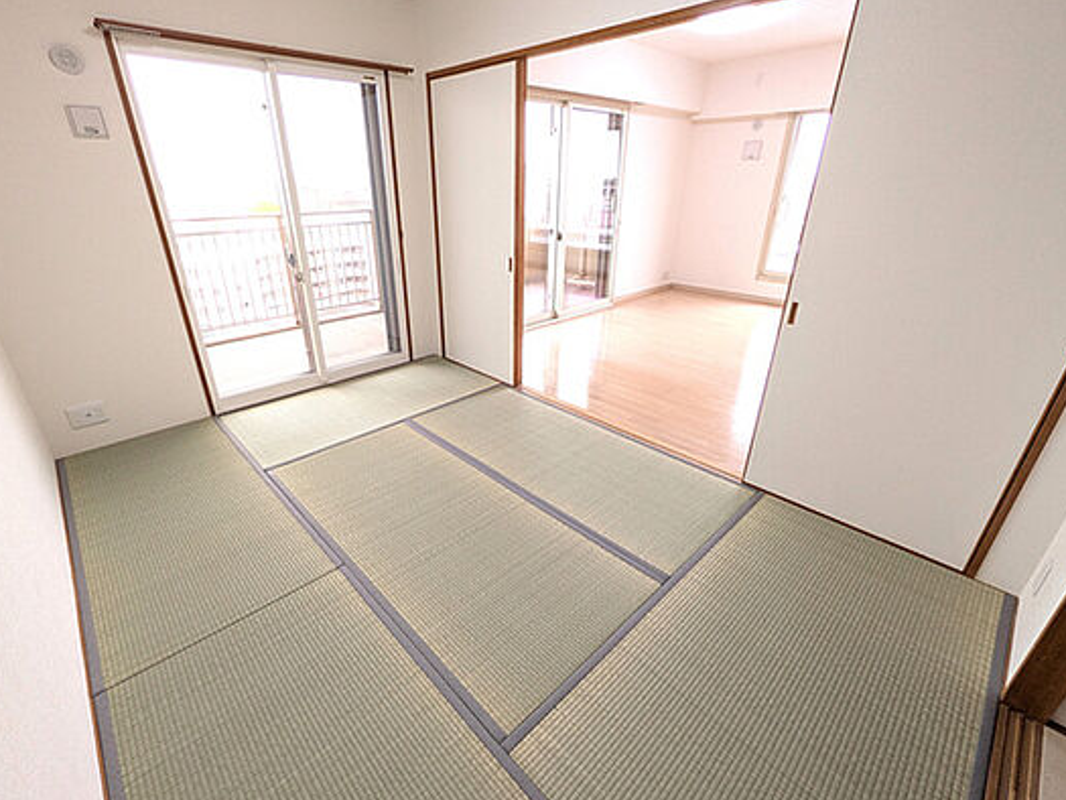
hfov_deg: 94.4
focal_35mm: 16
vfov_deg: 78.1
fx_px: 493
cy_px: 402
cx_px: 499
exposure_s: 1/100
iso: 161
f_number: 2.2
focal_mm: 1.83
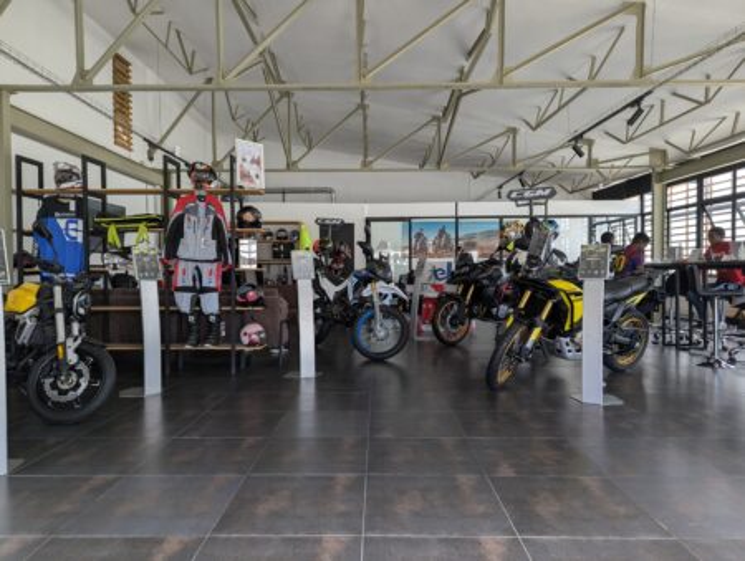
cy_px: 280
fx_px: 517
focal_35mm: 24
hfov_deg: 71.5
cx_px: 372
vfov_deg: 57.0
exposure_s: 1/134
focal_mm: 6.81
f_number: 1.85
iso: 40
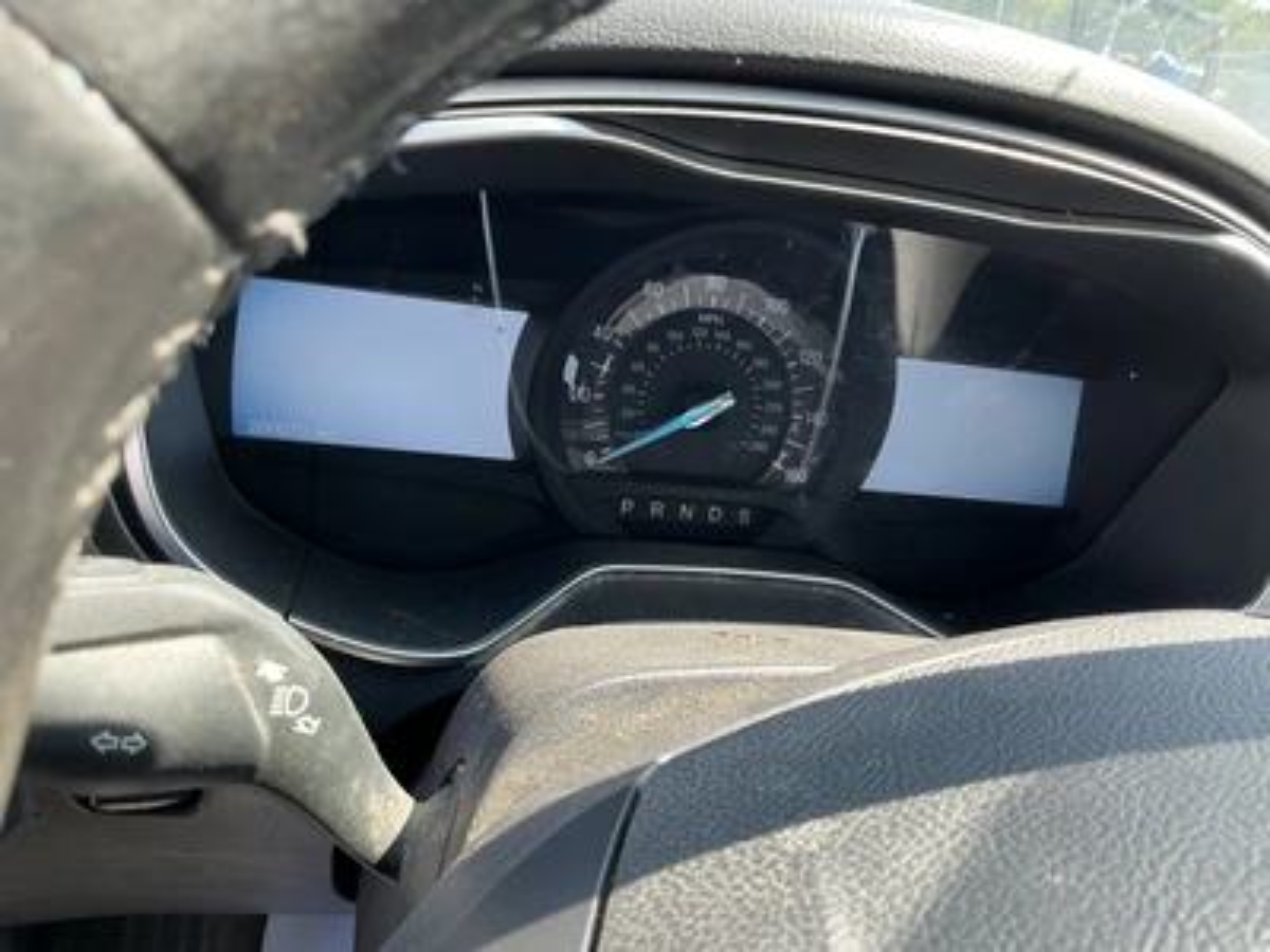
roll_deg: -10.8
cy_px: 476
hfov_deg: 63.4
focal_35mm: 28
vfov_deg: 49.7
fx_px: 1027
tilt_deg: -22.9
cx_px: 635
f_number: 1.8
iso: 32
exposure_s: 1/122
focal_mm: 3
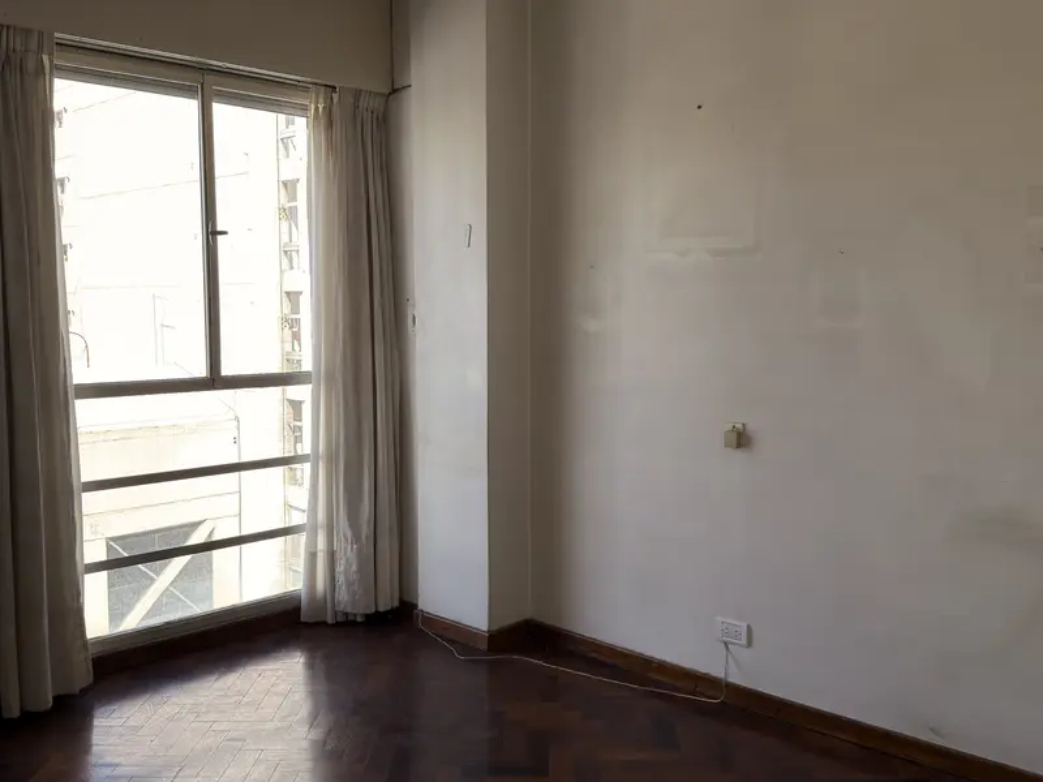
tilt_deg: -5.0
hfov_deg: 52.6
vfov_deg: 40.7
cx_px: 522
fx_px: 1055
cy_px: 391
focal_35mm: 35
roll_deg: -0.2
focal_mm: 6.76
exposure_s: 1/643
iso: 64
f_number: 1.78
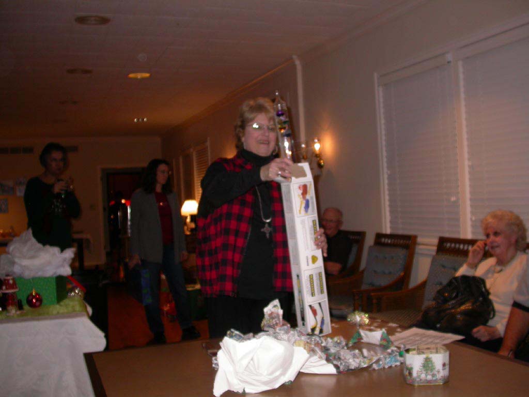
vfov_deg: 37.7
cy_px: 198
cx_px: 264
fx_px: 581
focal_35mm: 38
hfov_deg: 49.0
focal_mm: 7.85
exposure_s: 1/60
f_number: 2.6
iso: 100
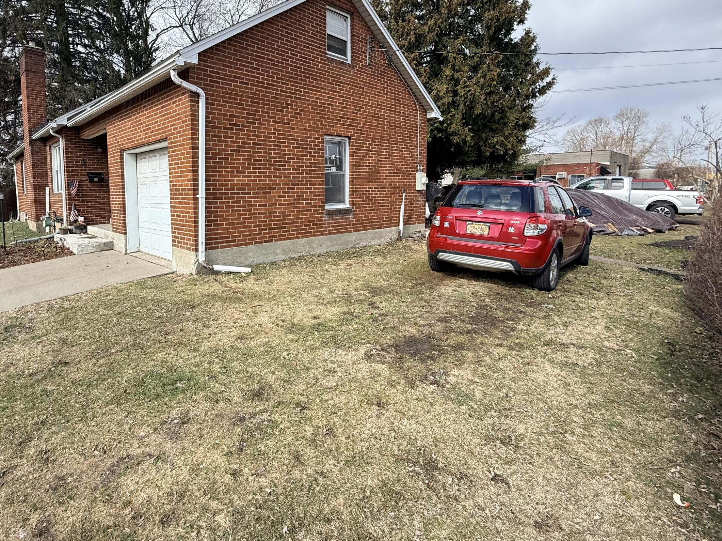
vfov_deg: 68.0
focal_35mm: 19
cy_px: 217
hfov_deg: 83.9
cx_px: 299
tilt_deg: +1.3
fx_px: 396
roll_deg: +1.6
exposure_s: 1/864
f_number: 2.2
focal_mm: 2.22
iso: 50
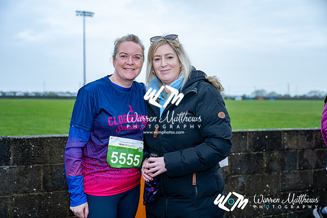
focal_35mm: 40
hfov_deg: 48.4
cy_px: 109
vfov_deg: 33.4
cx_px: 164
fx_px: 363
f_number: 2.8
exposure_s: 1/200
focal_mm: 40
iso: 100
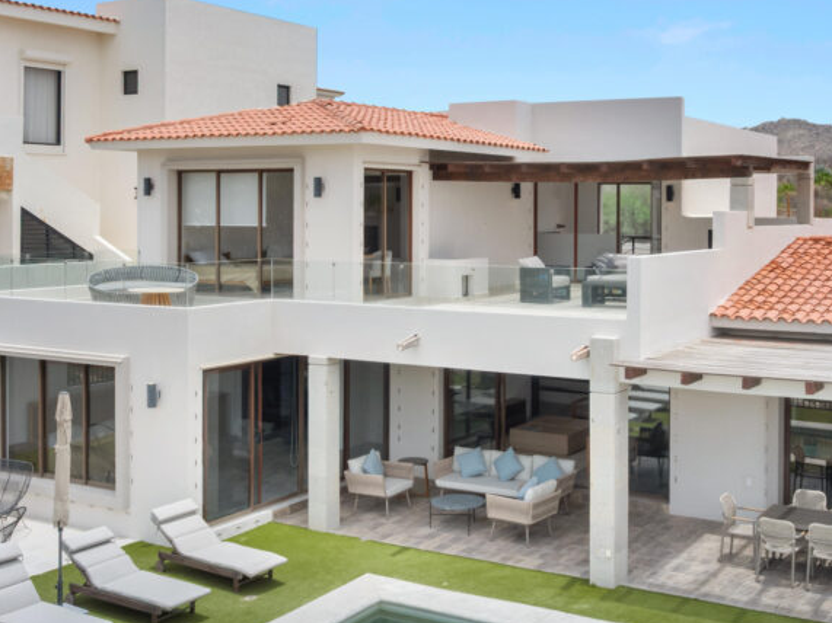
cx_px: 510
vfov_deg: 33.5
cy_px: 362
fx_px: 1033
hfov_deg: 43.6
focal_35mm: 43
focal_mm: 12.29
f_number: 6.3
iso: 100
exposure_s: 1/80
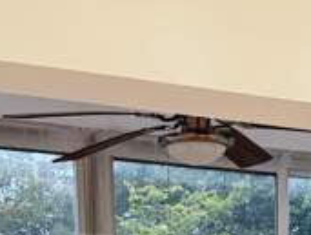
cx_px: 300
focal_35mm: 112
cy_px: 470
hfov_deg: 17.2
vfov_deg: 11.9
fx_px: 1008
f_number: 1.78
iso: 800
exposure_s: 1/60
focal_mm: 6.76
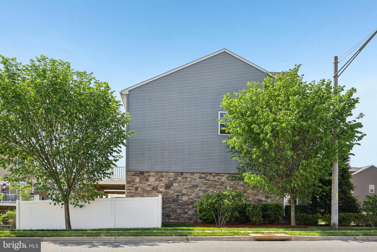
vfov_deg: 43.7
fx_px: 314
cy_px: 126
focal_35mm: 30
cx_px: 188
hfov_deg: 61.9
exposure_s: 1/2000
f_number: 8
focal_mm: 30
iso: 400
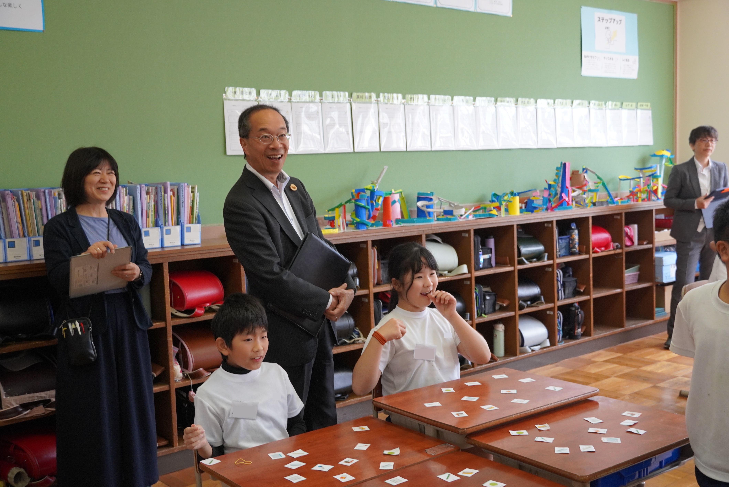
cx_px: 364
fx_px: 851
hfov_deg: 46.4
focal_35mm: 42
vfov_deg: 31.9
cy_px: 244
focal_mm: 28
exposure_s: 1/160
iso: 1250
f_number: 4.5
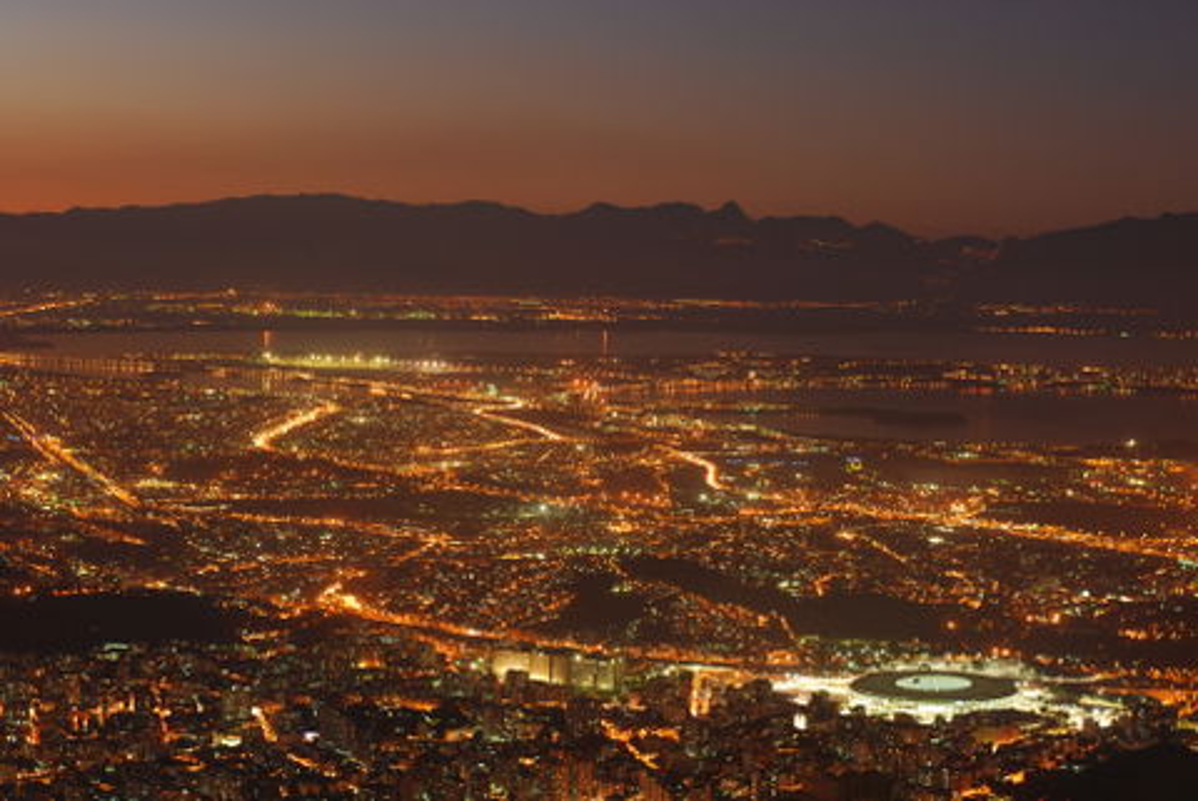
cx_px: 599
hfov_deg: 27.0
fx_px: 2498
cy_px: 400
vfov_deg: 18.2
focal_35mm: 75
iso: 400
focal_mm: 50
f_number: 4
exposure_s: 1/1.3
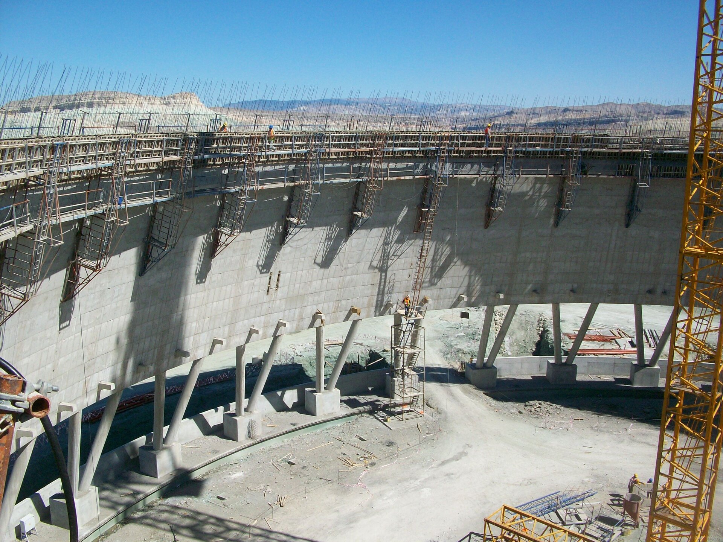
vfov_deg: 41.8
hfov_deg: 54.0
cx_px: 362
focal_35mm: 34
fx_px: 710
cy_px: 271
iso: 80
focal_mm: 5.7
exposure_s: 1/534
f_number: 5.5
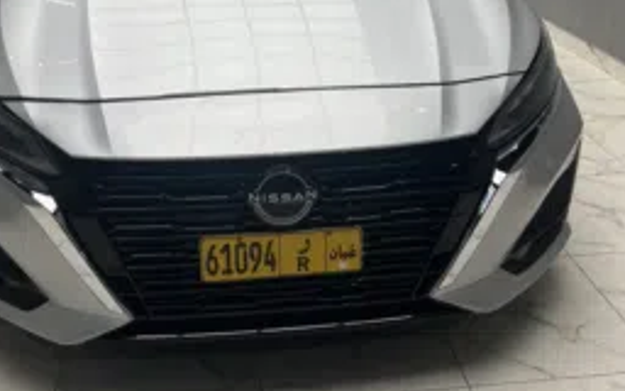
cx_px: 278
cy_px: 37
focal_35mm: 43
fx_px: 732
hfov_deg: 46.1
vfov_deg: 28.7
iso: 50
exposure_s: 1/601
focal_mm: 5.7
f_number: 1.5
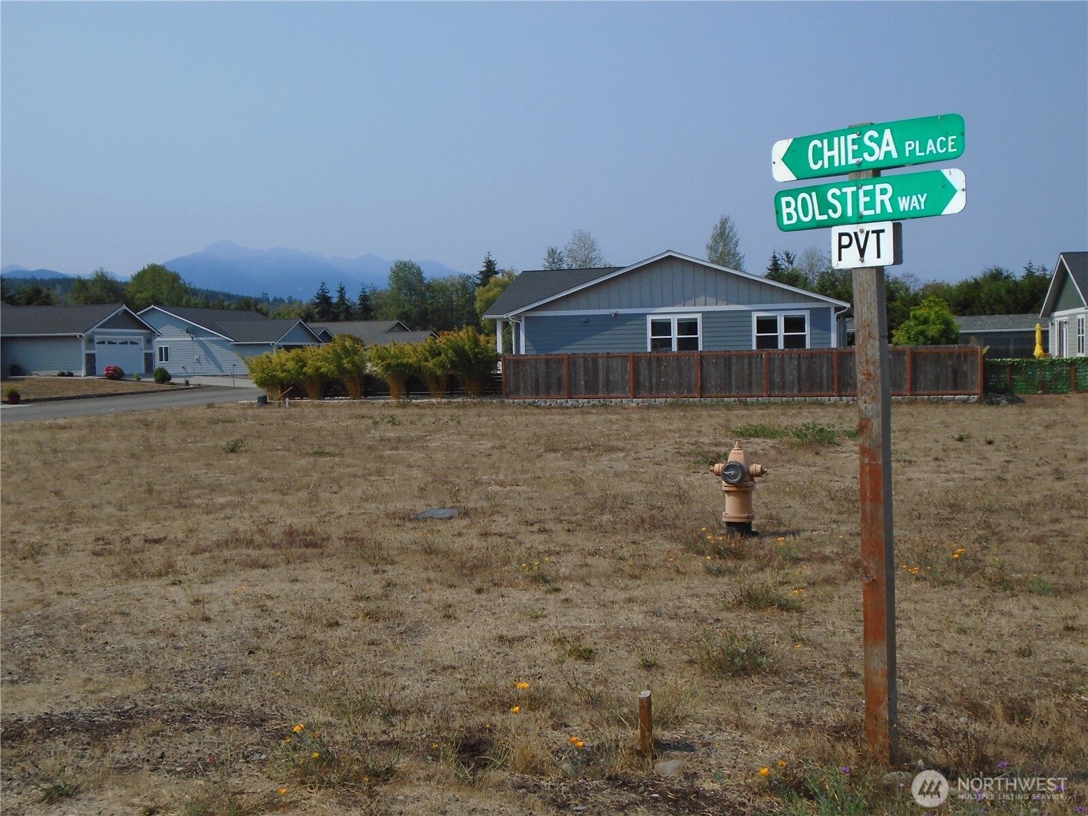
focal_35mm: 42
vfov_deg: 34.3
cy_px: 408
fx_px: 1320
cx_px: 544
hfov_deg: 44.8
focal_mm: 7.4
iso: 100
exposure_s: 1/250
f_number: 10.3
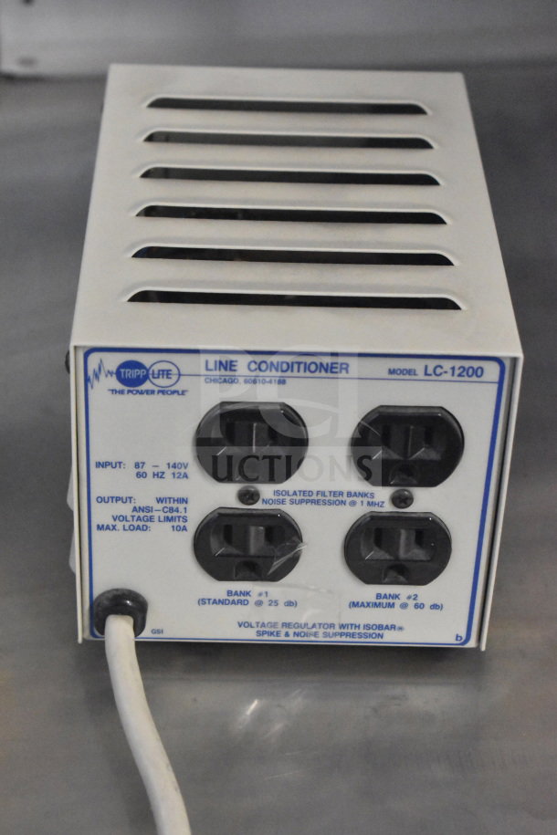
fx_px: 1915
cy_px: 418
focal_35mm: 82
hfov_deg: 16.6
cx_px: 278
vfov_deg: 24.6
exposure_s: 1/100
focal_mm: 55
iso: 12800
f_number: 5.6
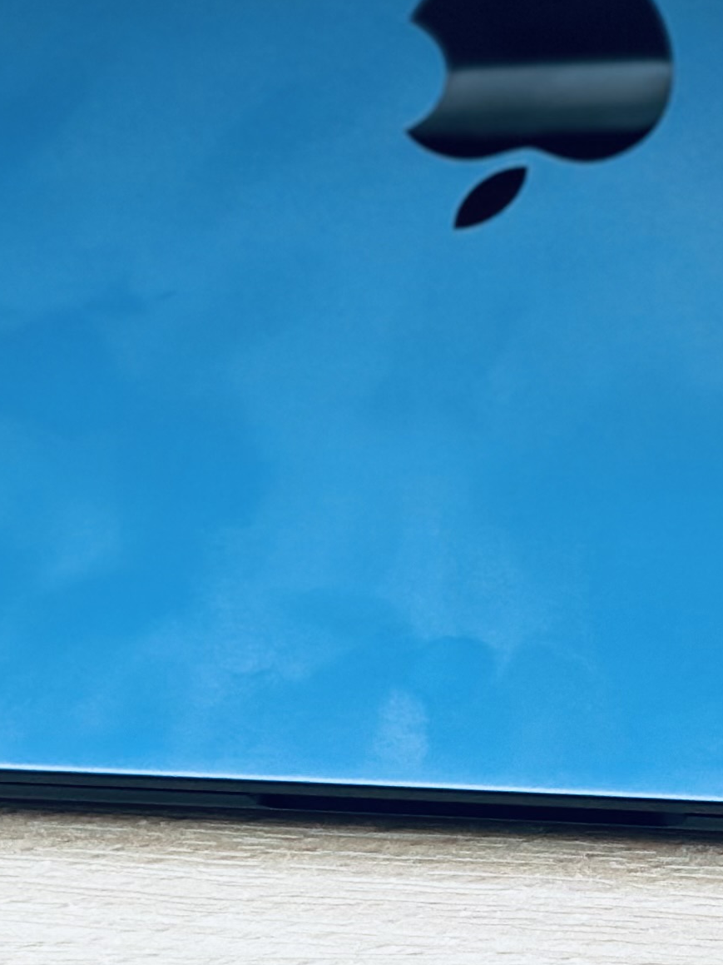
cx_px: 489
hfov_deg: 8.9
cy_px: 76
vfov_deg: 11.7
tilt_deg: -55.4
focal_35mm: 167
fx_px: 4652
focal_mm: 6.86
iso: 80
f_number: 1.78
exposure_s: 1/153
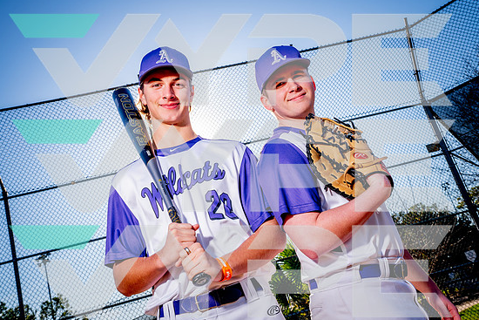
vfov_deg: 34.2
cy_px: 166
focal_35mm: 39
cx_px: 233
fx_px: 519
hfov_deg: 49.5
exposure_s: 1/125
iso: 200
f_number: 13
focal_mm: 37
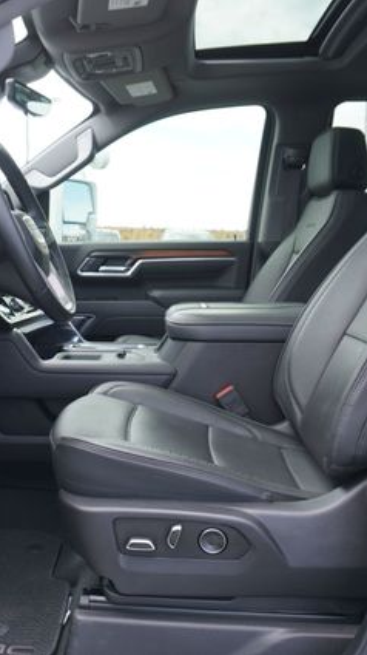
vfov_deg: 52.8
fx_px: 658
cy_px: 328
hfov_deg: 30.4
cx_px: 71
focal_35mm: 38
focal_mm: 16
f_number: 4.5
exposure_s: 1/80
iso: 100
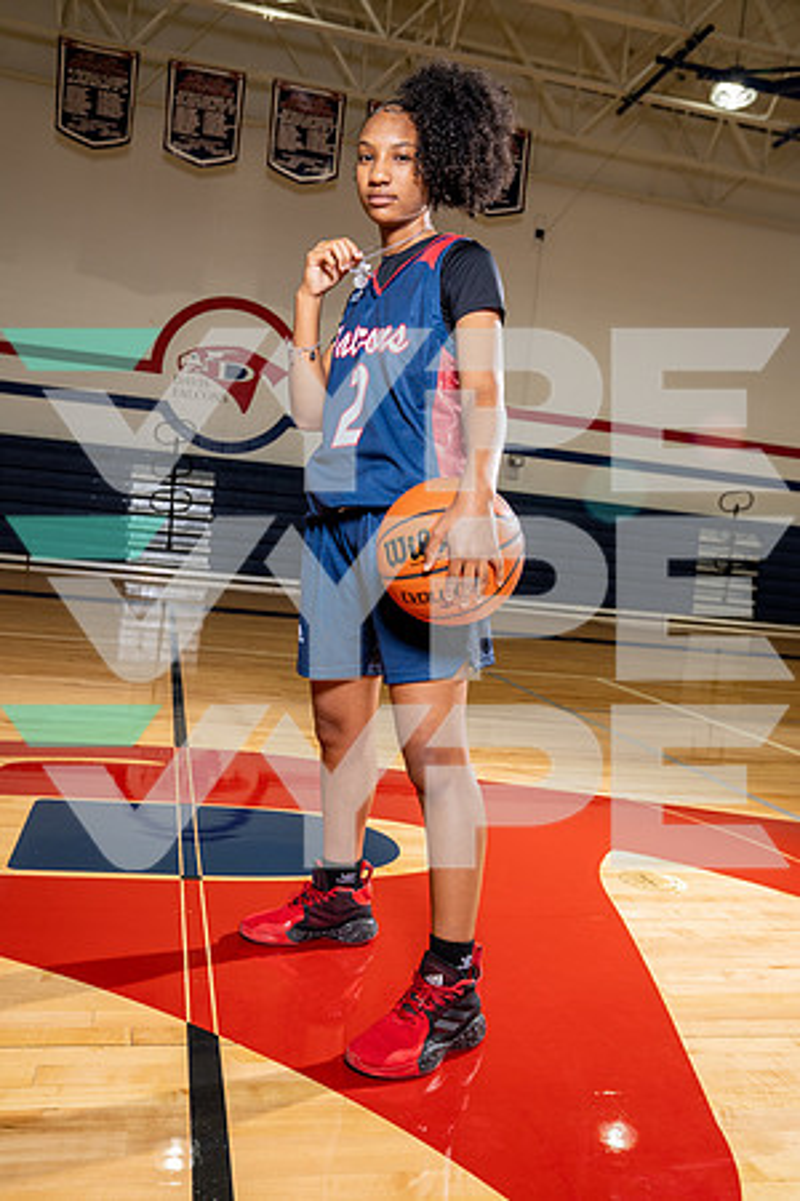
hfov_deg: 42.3
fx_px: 1033
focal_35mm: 31
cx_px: 400
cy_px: 600
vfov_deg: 60.3
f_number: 5.6
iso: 800
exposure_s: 1/200
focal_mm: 31
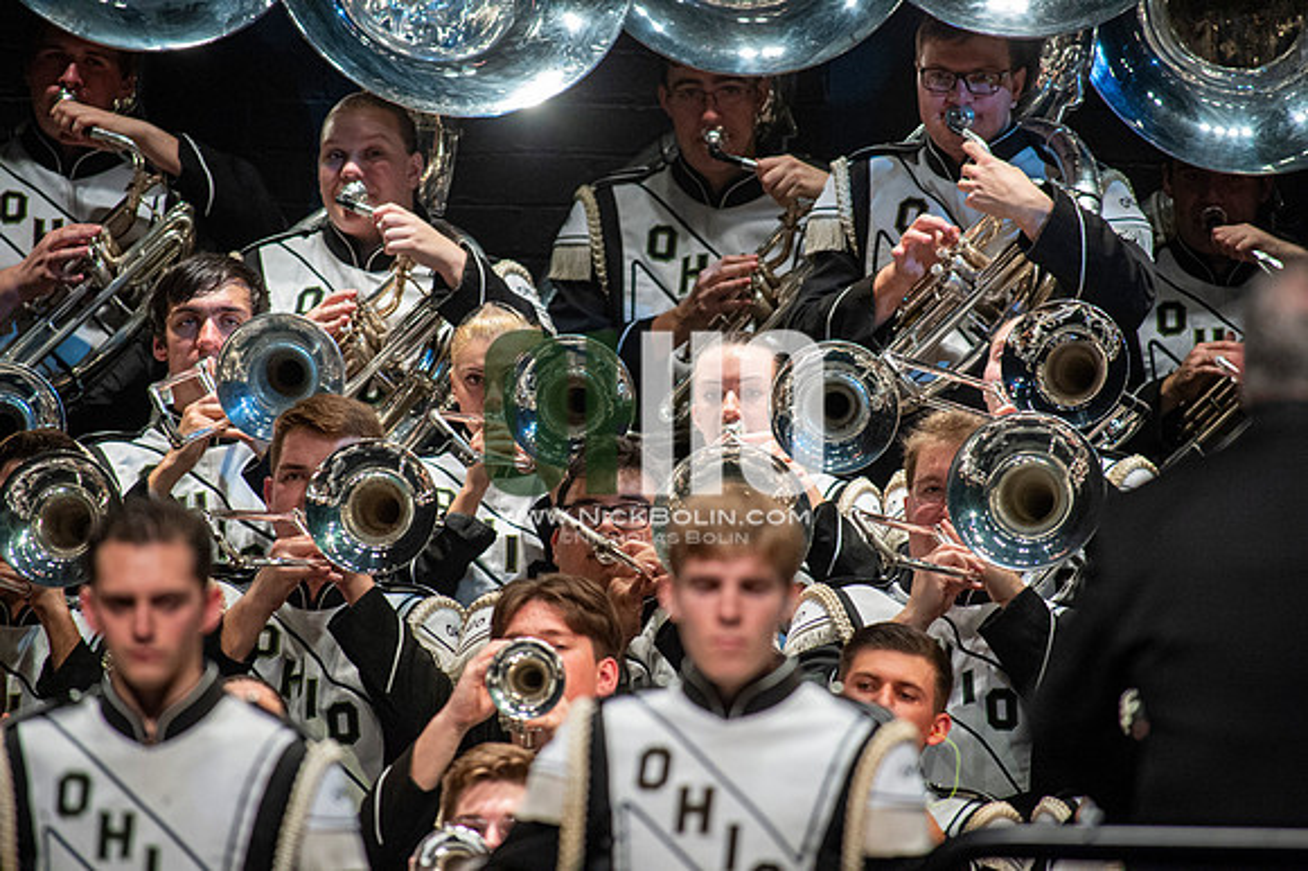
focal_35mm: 600
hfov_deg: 3.4
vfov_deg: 2.3
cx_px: 654
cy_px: 436
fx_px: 21787
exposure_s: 1/400
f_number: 5.6
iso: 5000
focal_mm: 600
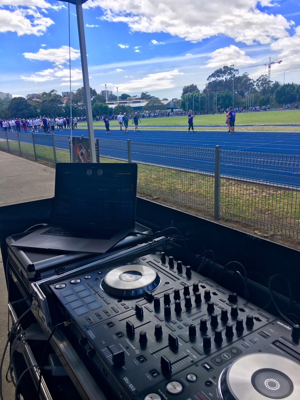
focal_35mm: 29
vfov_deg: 61.7
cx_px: 150
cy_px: 200
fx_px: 335
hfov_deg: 48.2
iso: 25
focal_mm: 4.15
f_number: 2.2
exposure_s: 1/1054
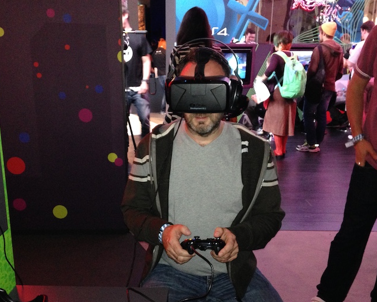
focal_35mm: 41
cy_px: 179
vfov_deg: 36.4
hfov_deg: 44.8
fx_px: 458
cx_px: 186
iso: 320
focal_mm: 4.12
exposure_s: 1/16
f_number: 2.4
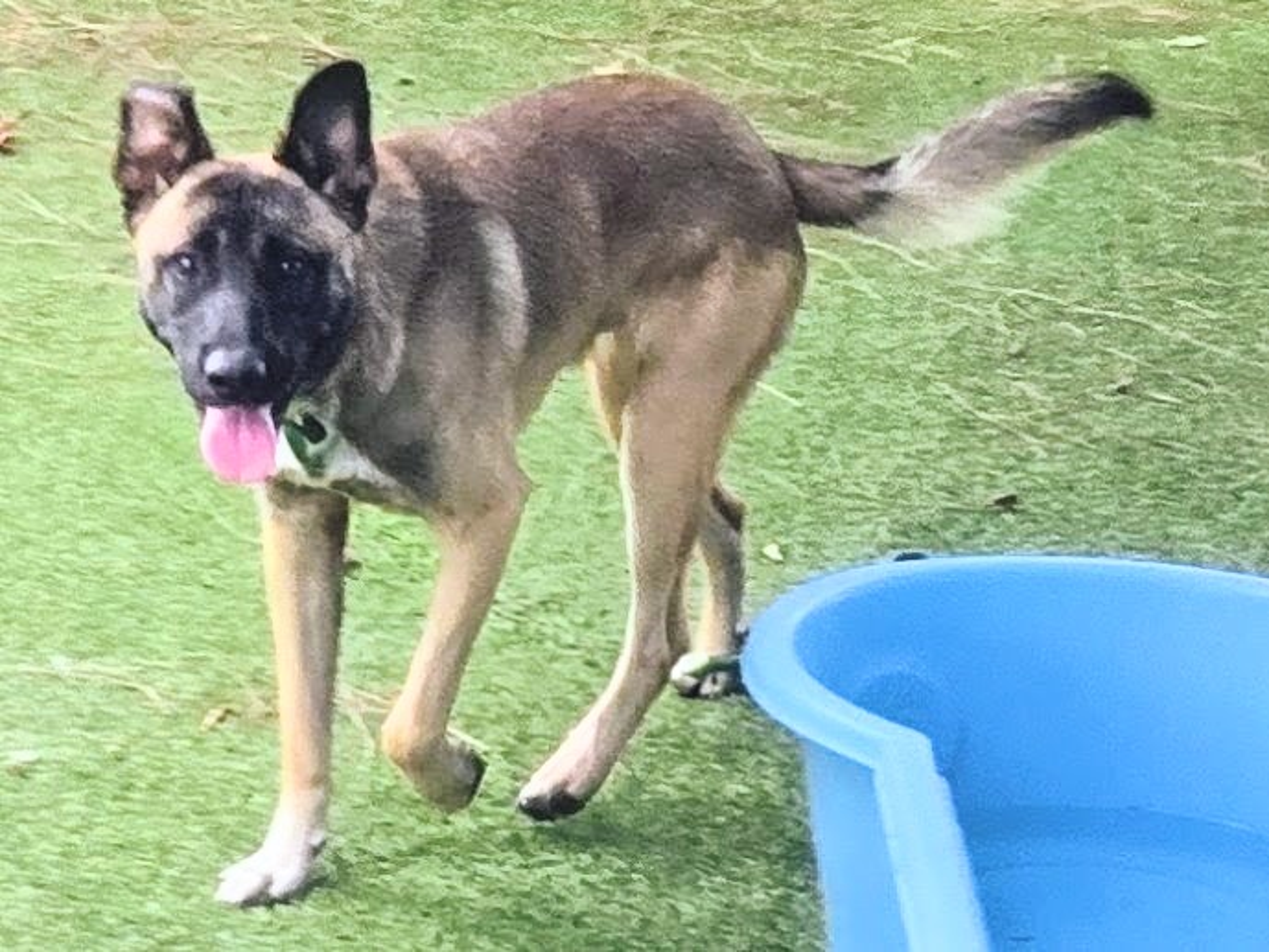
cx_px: 634
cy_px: 476
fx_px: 843
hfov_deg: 73.9
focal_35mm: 23
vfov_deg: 58.9
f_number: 1.8
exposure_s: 1/180
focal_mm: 5.4
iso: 100
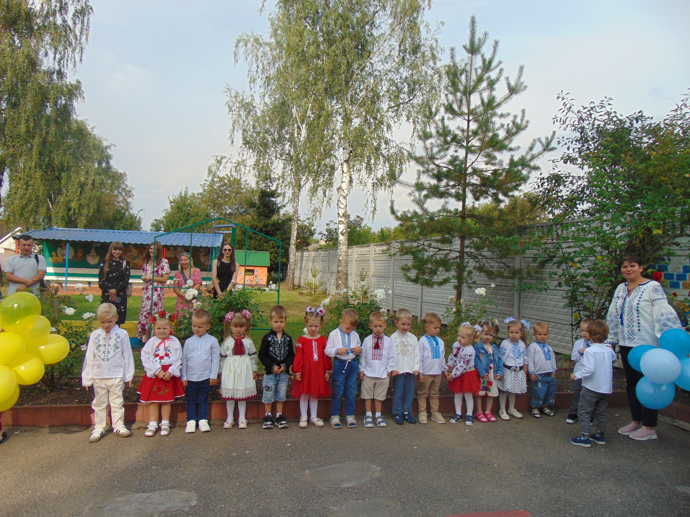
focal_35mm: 25
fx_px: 498
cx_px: 345
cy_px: 258
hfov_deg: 69.4
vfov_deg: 54.9
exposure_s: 1/1000
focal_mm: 4.5
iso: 80
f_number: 3
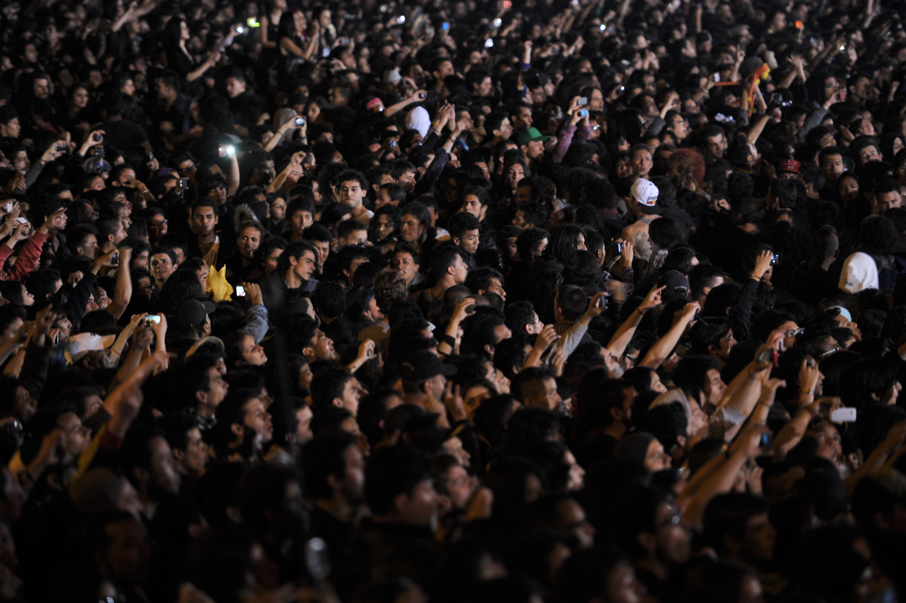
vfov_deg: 9.1
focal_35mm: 150
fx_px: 3773
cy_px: 302
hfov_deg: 13.7
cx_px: 453
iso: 1000
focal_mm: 150
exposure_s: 1/60
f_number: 2.8
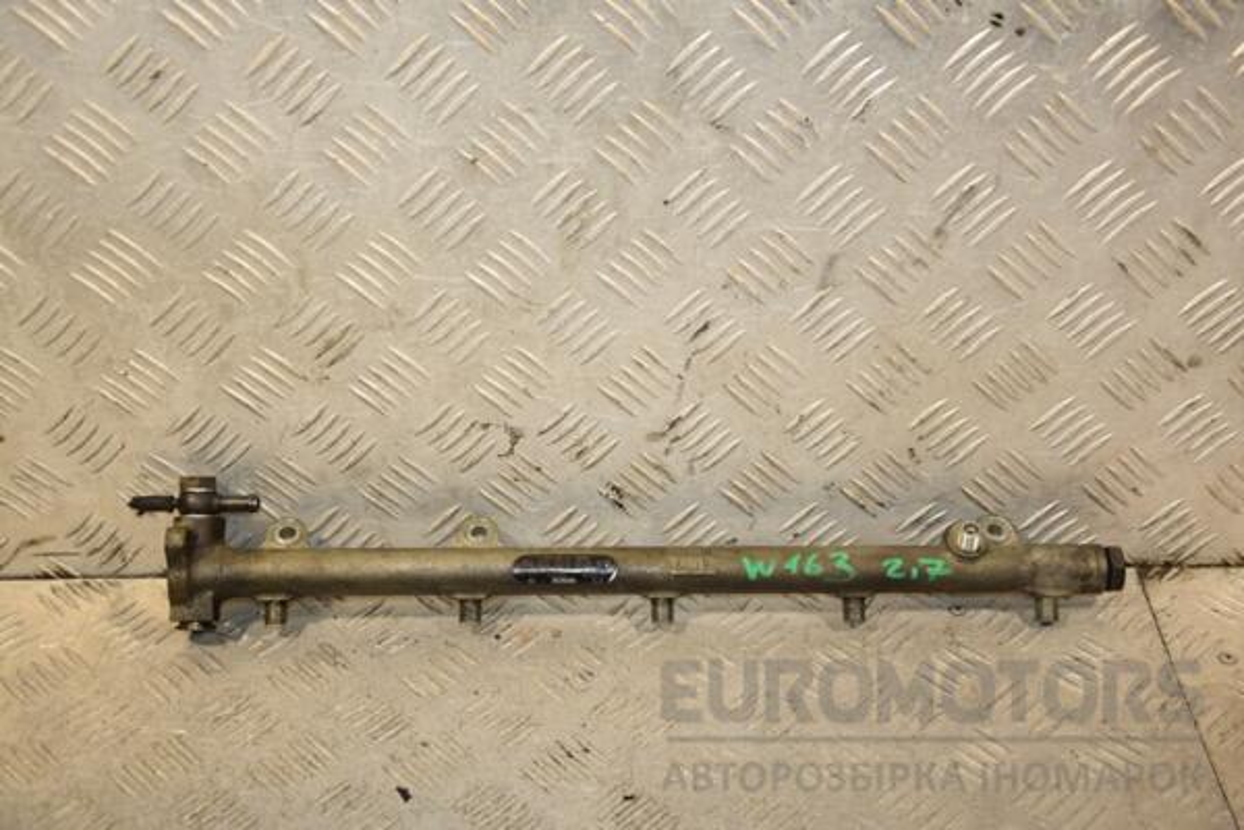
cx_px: 622
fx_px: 1814
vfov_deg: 25.8
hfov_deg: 37.9
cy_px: 415
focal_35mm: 52
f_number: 5
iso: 800
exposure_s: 1/200
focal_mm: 35
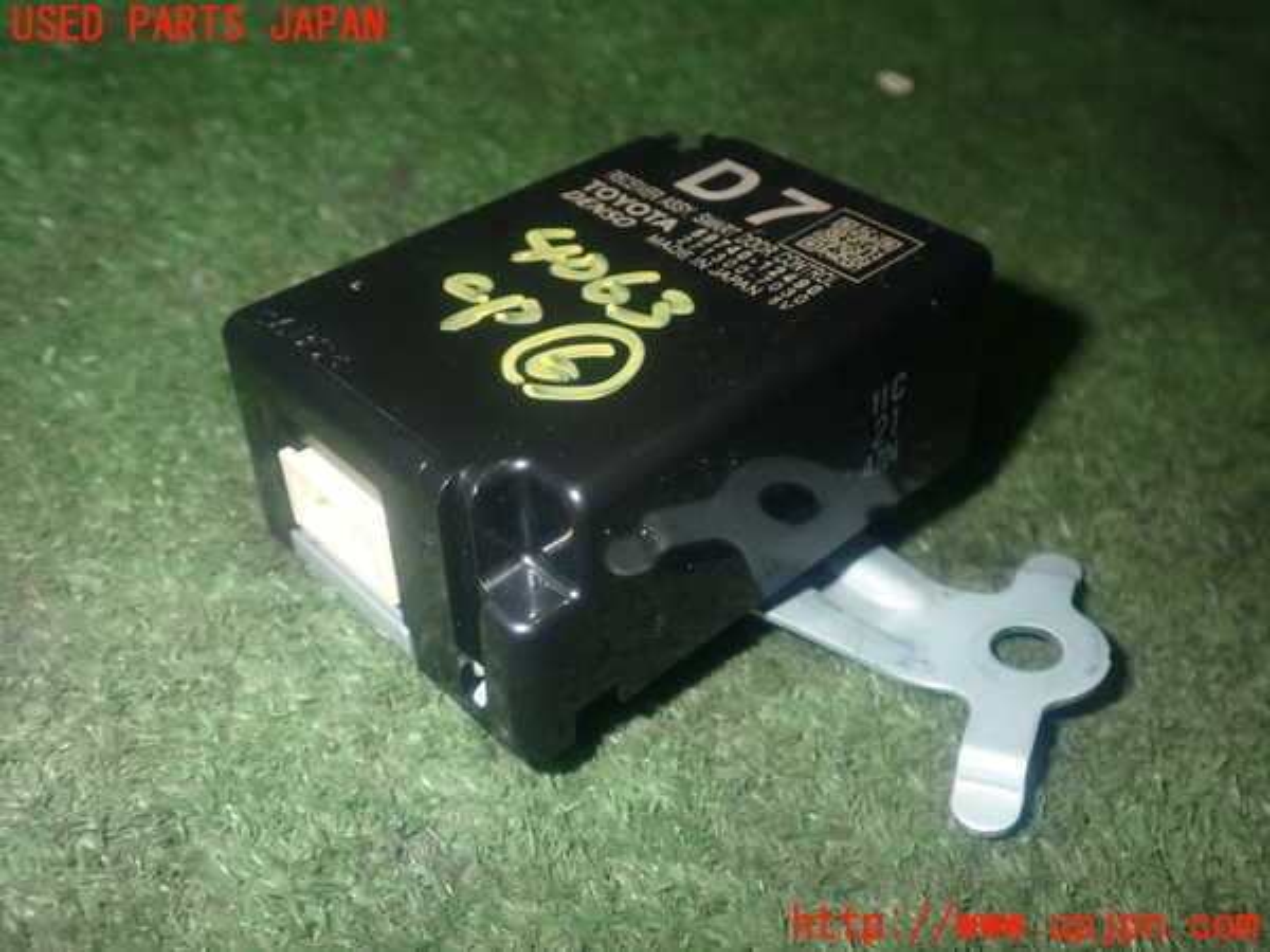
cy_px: 476
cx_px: 635
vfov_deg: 39.7
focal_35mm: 36
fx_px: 1321
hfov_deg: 51.4
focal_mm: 6.37
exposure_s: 1/40
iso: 320
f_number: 7.1
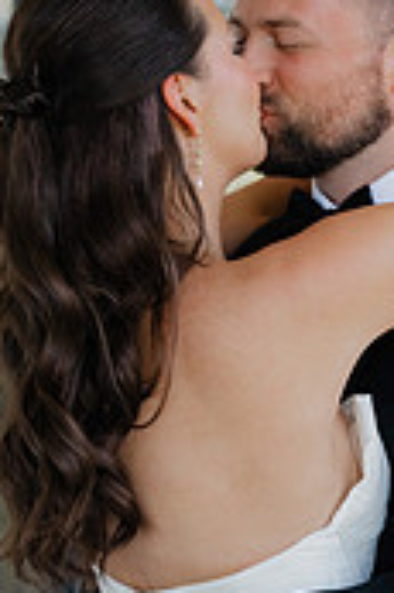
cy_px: 380
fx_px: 2994
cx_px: 349
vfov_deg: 11.3
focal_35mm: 182
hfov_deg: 7.5
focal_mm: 70
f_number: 2.8
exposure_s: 1/2000
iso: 1600
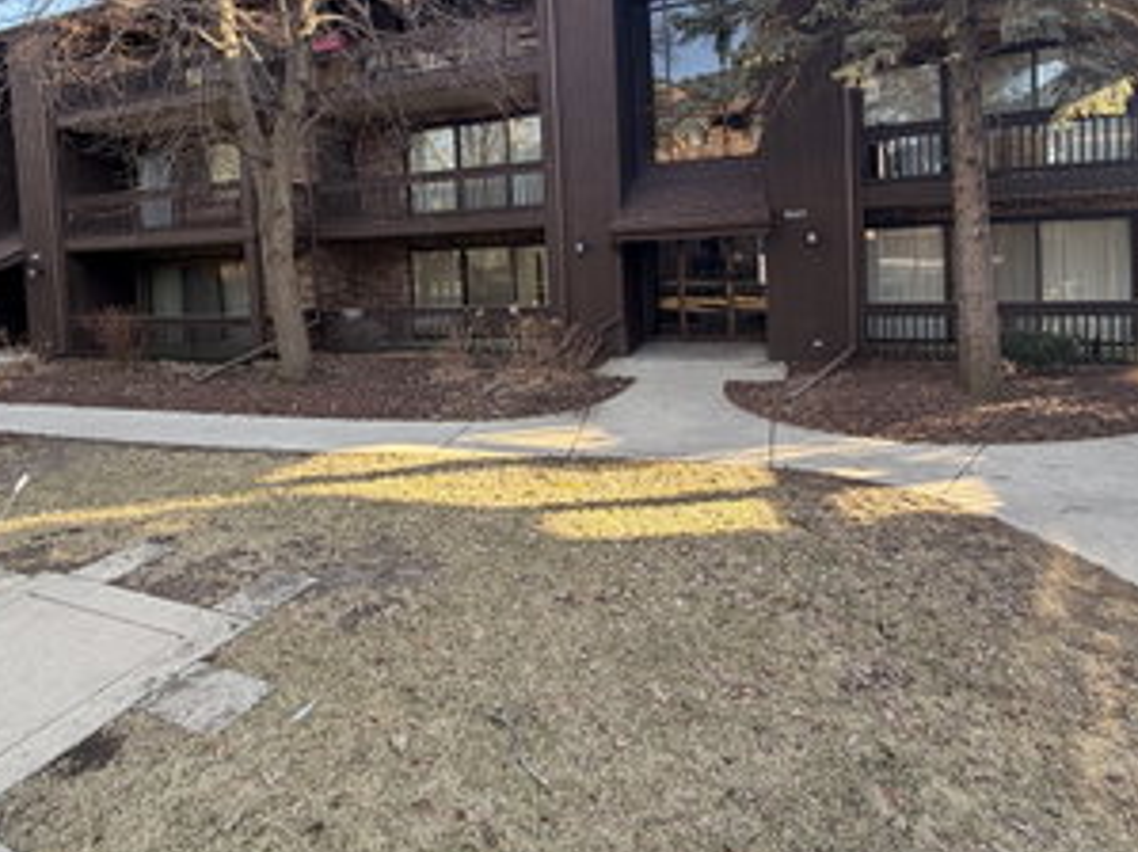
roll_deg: +2.7
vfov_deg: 63.9
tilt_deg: -0.3
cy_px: 270
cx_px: 516
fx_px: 657
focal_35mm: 20
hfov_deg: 81.6
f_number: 2.2
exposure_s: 1/135
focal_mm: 2.22
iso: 50
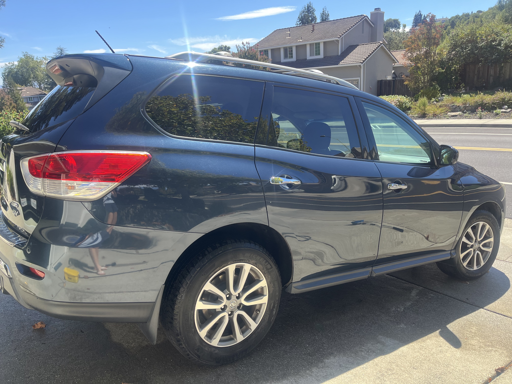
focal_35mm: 26
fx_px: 385
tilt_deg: -17.1
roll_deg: +3.7
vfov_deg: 53.1
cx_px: 256
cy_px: 192
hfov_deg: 67.3
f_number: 1.6
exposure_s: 1/680
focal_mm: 5.1
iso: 50
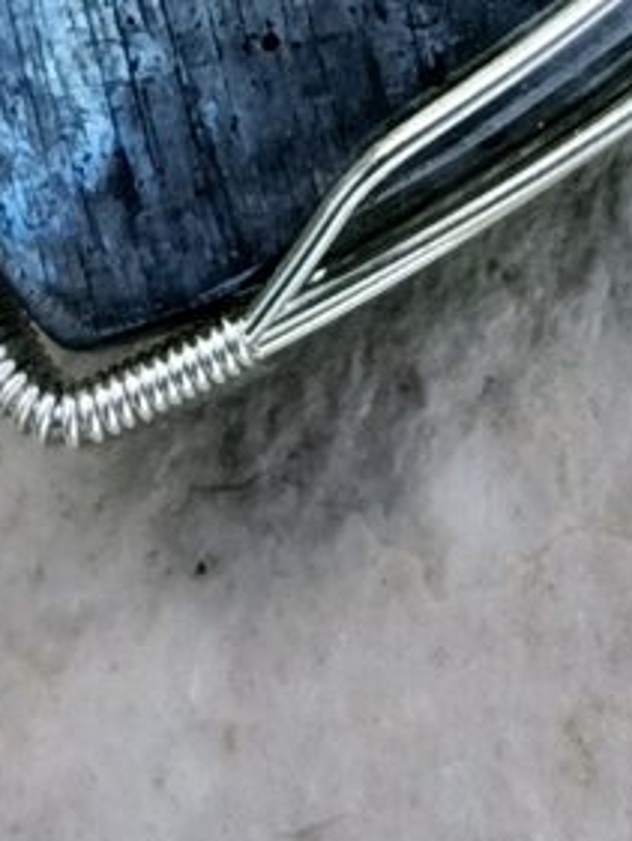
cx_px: 458
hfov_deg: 8.5
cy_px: -551
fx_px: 4257
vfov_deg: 10.7
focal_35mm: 175
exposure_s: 1/129
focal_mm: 5.24
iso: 50
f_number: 1.7
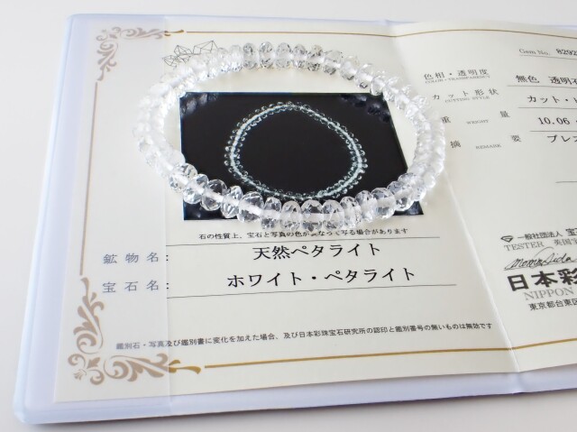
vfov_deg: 46.7
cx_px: 288
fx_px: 500
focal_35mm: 30
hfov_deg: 60.0
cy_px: 216
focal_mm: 5.4
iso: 100
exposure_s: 1/160
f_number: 3.2
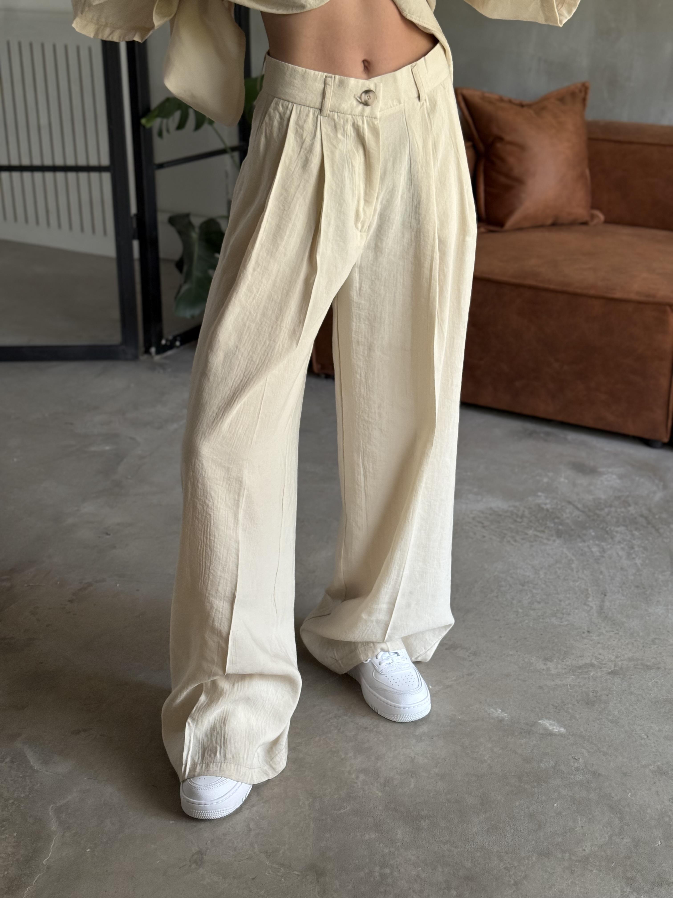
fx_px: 1244
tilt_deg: -43.1
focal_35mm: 48
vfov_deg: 39.7
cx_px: 336
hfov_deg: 30.3
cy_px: 449
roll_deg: -0.3
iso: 125
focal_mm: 6.76
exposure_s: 1/131
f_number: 1.78
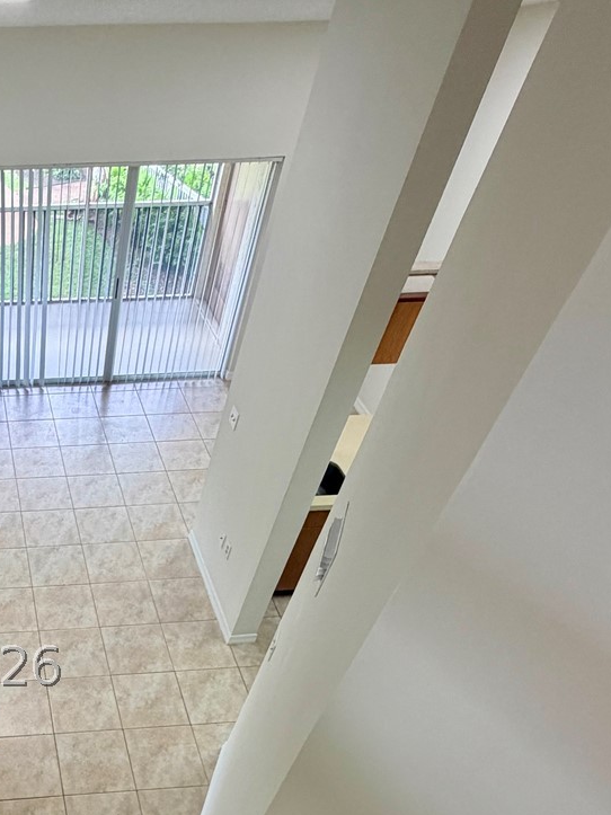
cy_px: 666
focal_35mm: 31
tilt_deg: -50.8
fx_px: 730
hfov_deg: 39.8
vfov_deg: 53.9
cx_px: -6
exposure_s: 1/120
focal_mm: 2.22
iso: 200
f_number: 2.2
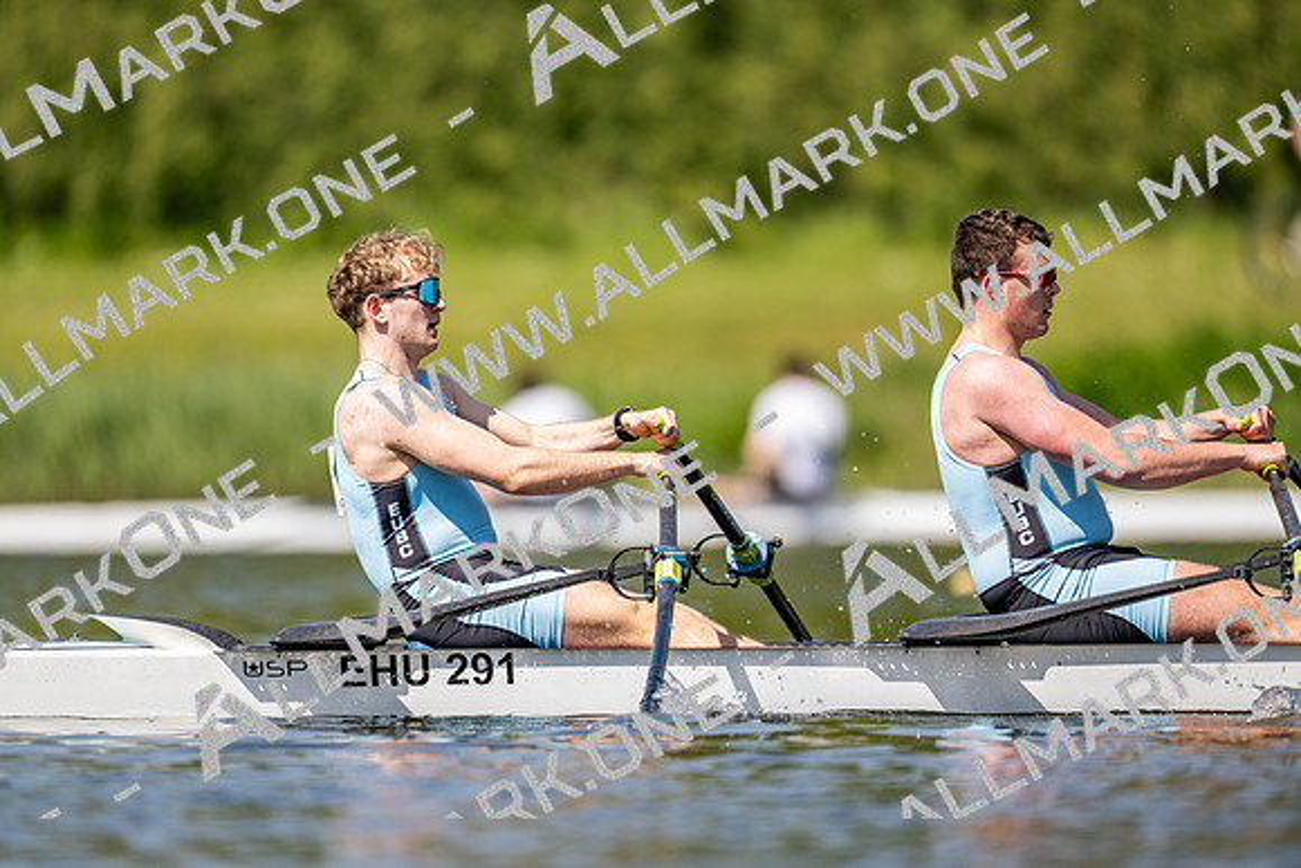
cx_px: 650
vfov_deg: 2.3
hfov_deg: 3.4
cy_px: 434
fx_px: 21687
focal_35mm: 600
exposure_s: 1/2500
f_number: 4
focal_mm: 600
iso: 220
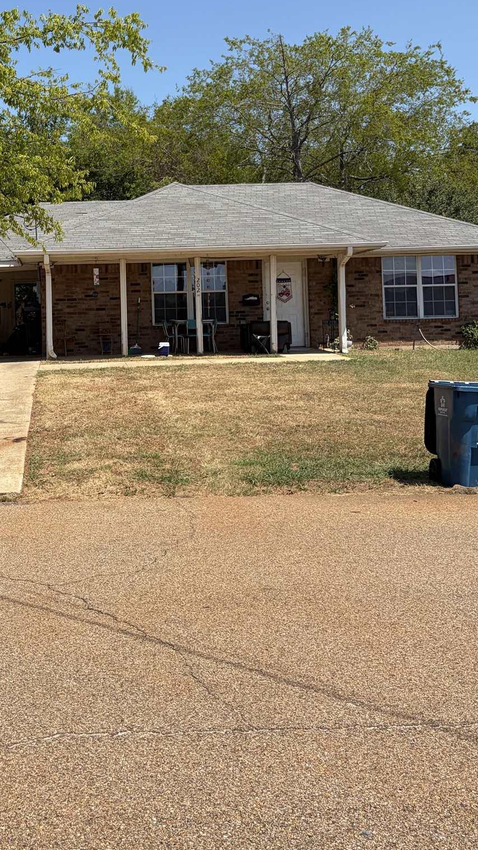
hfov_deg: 27.4
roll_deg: +2.2
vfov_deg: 46.6
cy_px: 280
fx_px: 969
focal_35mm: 43
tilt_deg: +4.0
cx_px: 134
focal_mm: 5.96
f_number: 1.6
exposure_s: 1/3623
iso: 50
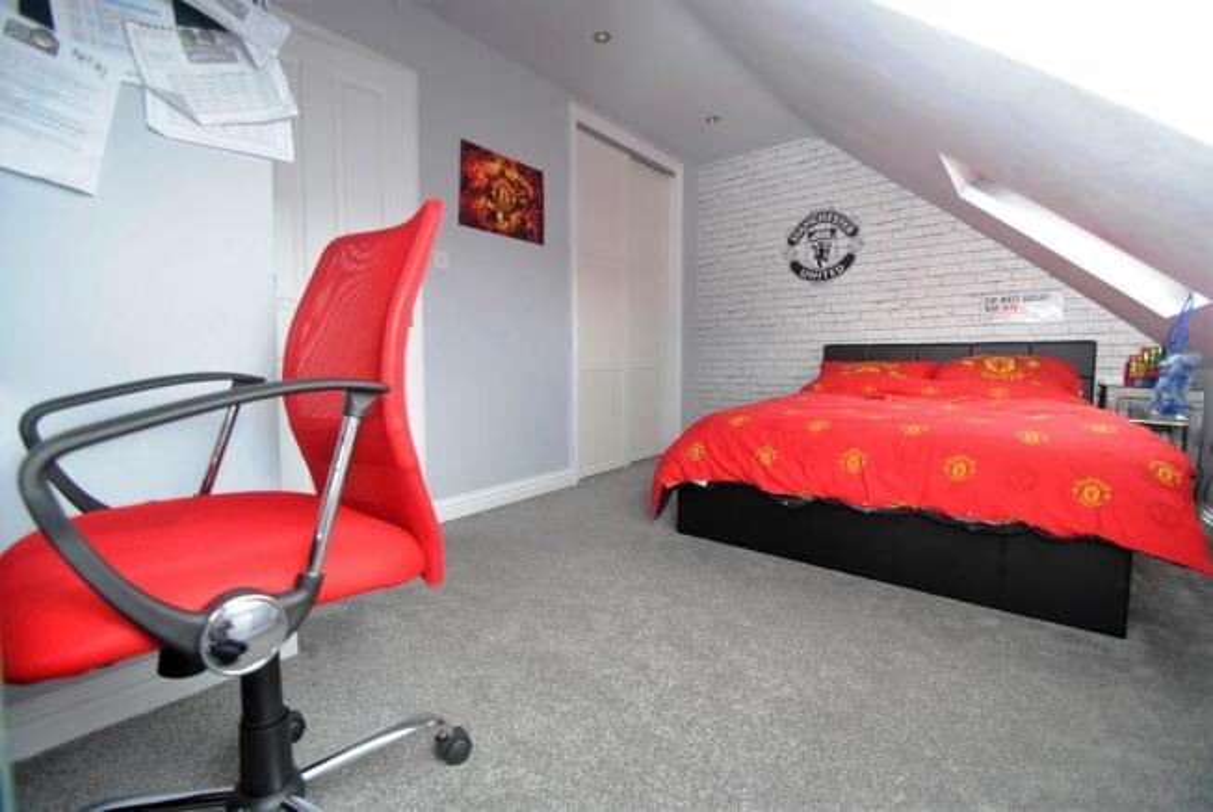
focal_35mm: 15
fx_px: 506
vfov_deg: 77.5
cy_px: 406
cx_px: 606
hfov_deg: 100.3
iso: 200
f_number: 4
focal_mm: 10
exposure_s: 1/60
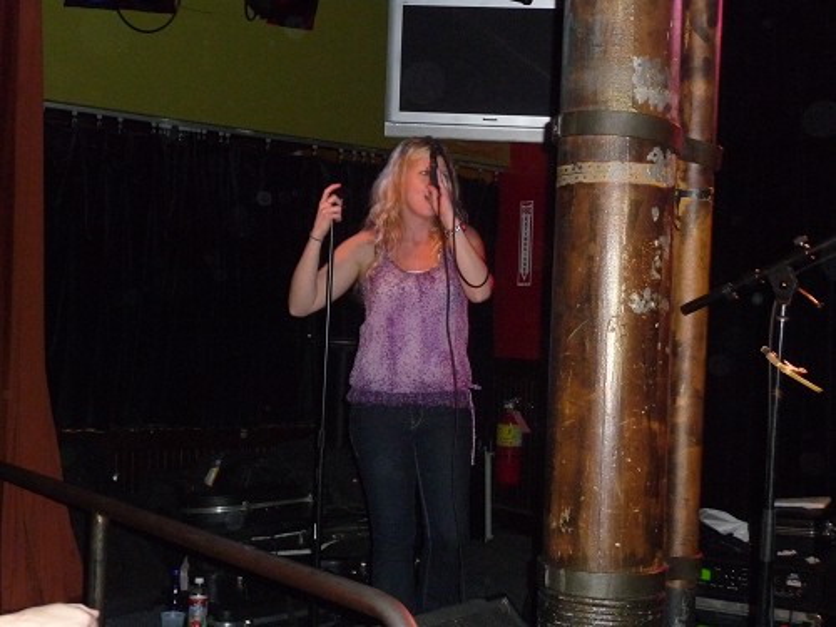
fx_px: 1208
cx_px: 418
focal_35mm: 50
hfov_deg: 38.2
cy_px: 314
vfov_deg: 29.1
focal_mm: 8.5
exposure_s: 1/30
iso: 640
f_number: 4.2
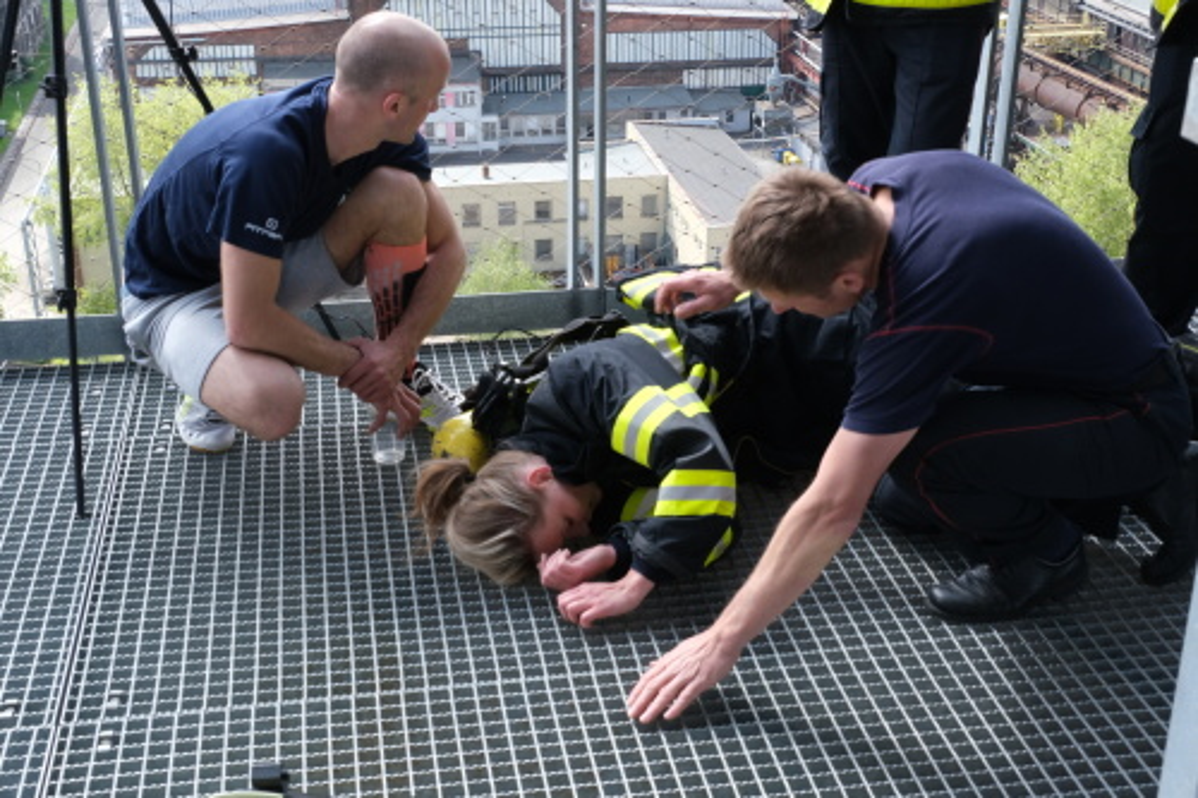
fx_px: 1530
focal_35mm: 46
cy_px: 399
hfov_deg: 42.8
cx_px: 599
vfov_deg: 29.2
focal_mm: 30.9
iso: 800
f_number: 14
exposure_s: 1/105
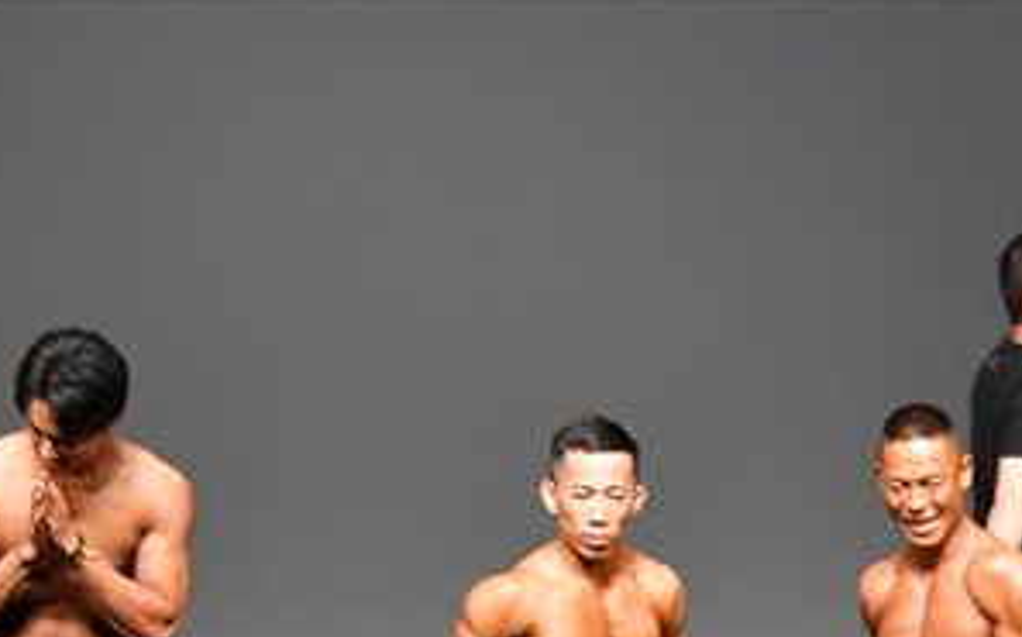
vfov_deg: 2.8
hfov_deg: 4.5
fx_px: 12884
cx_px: 896
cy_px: 875
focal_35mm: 463
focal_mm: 116
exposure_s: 1/400
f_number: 5.6
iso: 4000
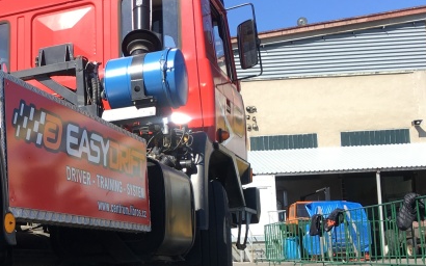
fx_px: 696
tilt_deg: +5.3
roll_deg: +1.9
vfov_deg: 21.4
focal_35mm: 60
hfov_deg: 32.4
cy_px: 211
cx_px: 47
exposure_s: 1/705
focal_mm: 4.15
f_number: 2.2
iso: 25
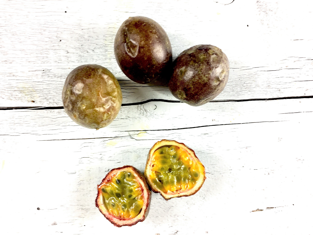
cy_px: 118
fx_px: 262
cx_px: 156
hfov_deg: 61.7
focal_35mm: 29
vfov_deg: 48.2
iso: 32
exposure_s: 1/50
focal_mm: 4.15
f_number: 2.2
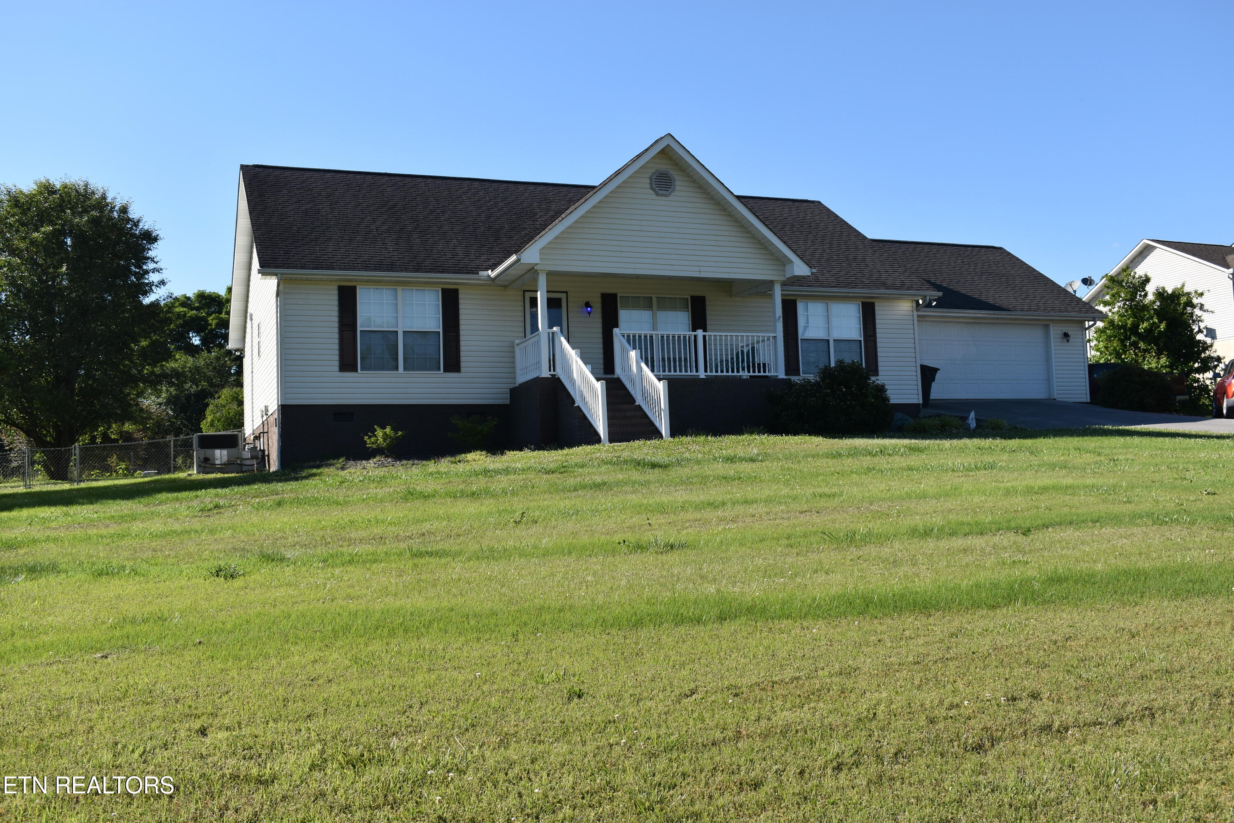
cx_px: 617
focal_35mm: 36
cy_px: 412
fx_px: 1234
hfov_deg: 53.1
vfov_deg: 36.9
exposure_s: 1/250
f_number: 8
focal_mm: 24
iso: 100
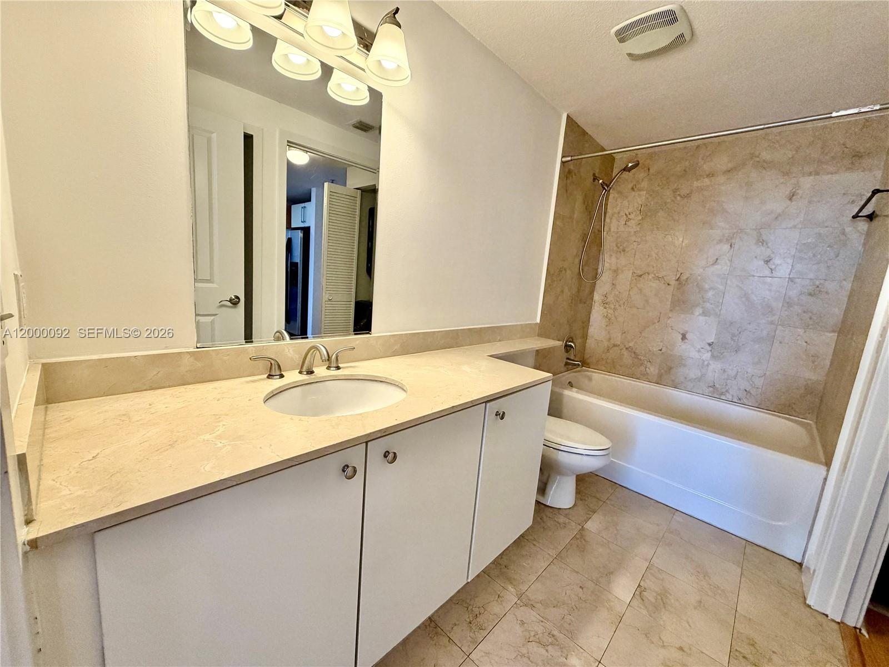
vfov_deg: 85.7
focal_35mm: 14
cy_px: 334
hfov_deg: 102.1
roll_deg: -4.6
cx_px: 444
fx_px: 360
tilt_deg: -8.9
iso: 250
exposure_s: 1/120
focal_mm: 2.22
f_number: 2.2
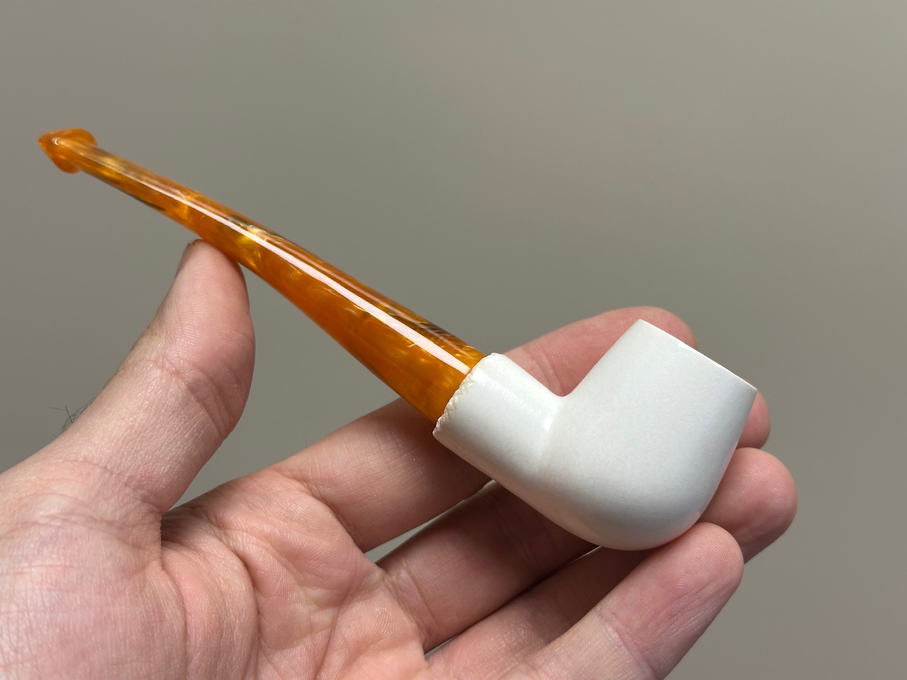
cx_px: 454
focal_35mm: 48
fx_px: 1258
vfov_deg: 30.3
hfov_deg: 39.7
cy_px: 340
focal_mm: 6.86
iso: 64
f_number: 1.78
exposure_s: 1/121
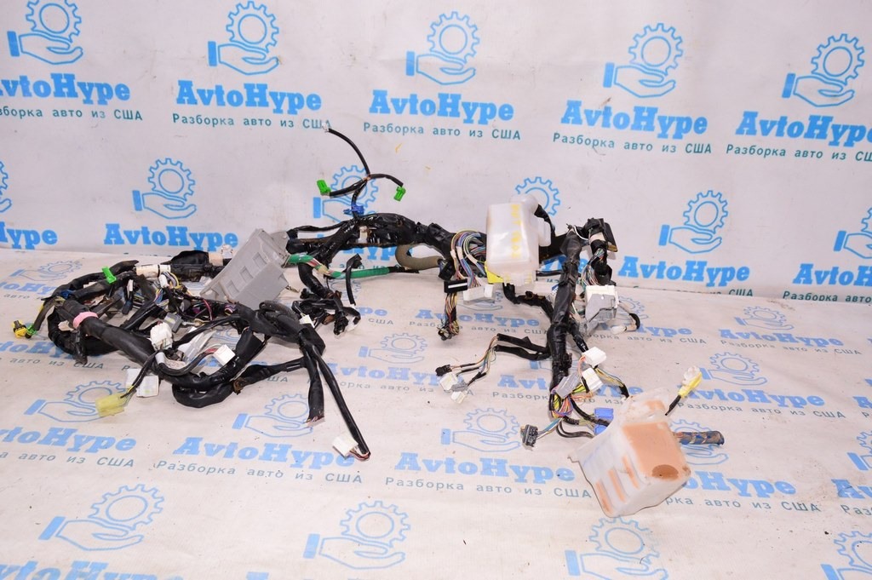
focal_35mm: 27
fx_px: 653
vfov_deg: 47.9
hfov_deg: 67.4
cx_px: 436
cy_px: 290
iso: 1600
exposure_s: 1/125
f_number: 8
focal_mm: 18
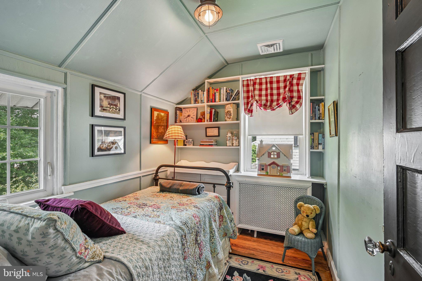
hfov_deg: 96.7
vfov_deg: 73.7
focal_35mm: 16
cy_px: 140
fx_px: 188
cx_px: 211
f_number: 8
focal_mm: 16
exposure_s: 1/25
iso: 800
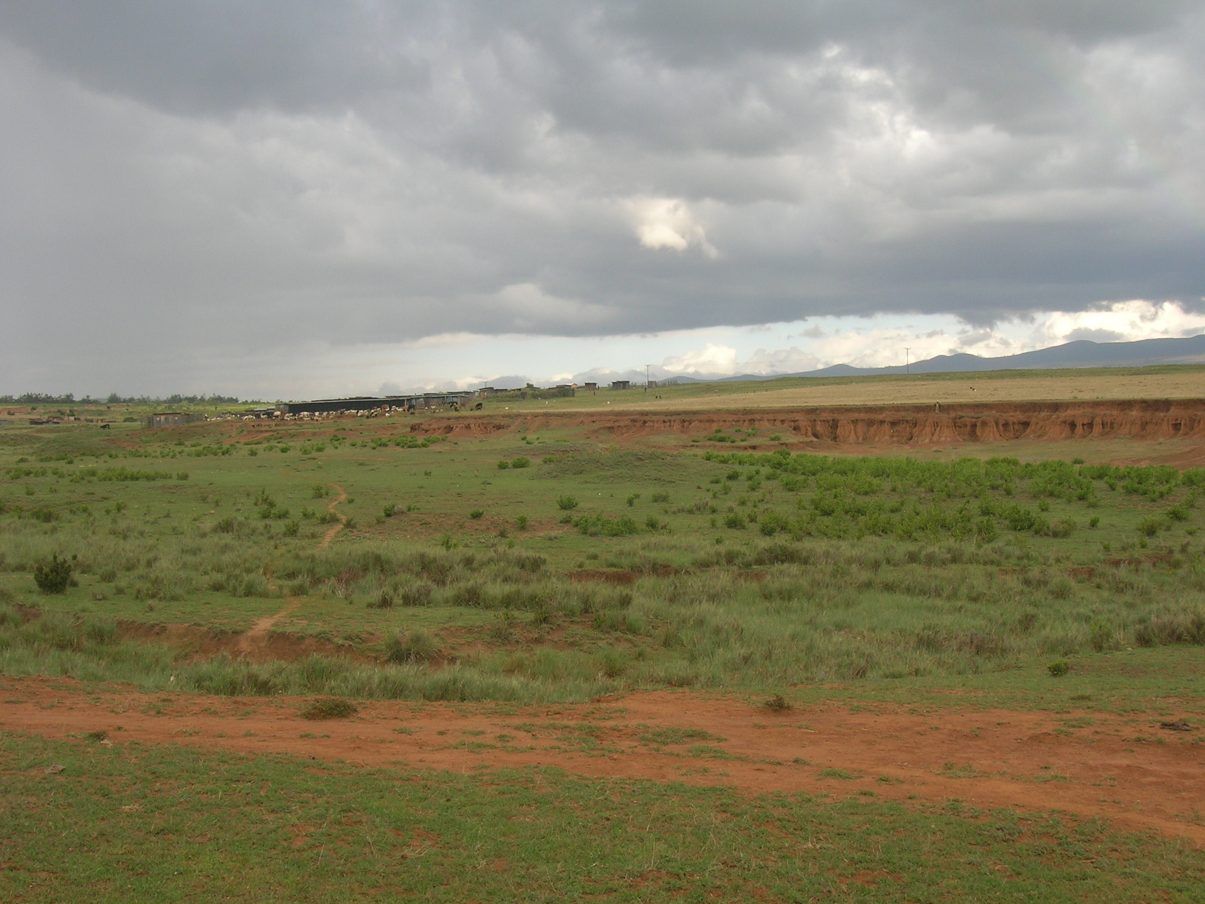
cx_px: 602
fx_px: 1462
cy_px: 452
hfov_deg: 44.8
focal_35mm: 42
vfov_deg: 34.3
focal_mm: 7
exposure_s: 1/105
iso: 50
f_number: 5.2
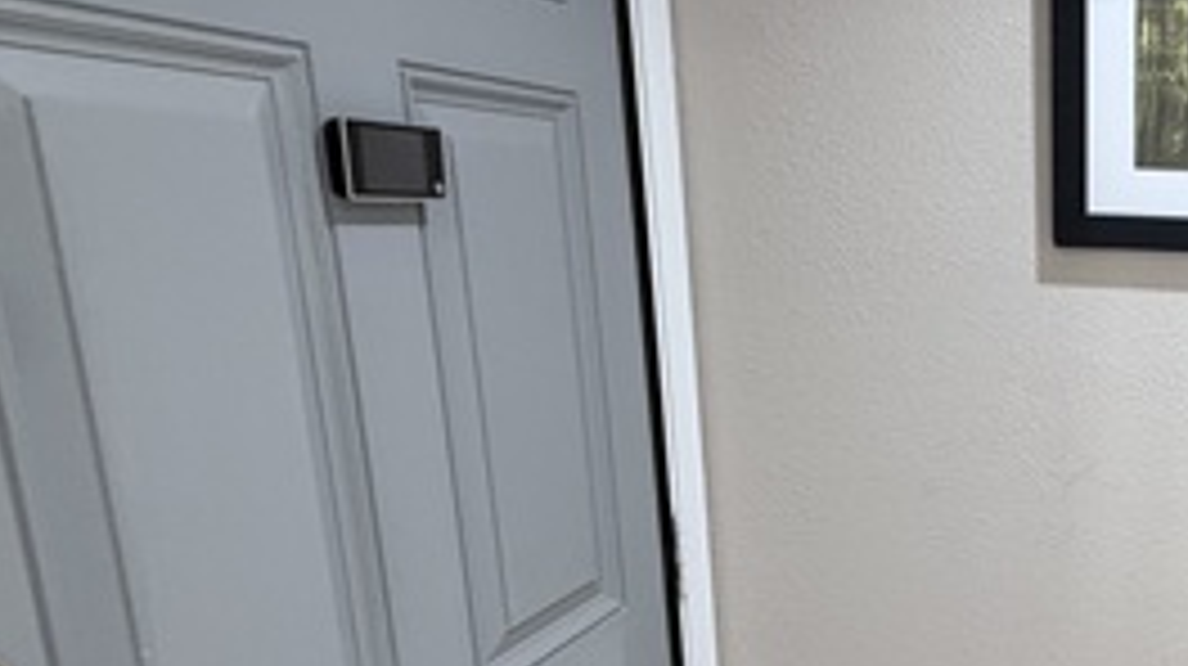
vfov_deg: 31.4
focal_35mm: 37
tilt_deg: -13.7
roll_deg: -2.0
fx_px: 1165
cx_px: 1287
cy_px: 486
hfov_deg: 43.0
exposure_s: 1/60
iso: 200
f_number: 2.2
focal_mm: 2.22
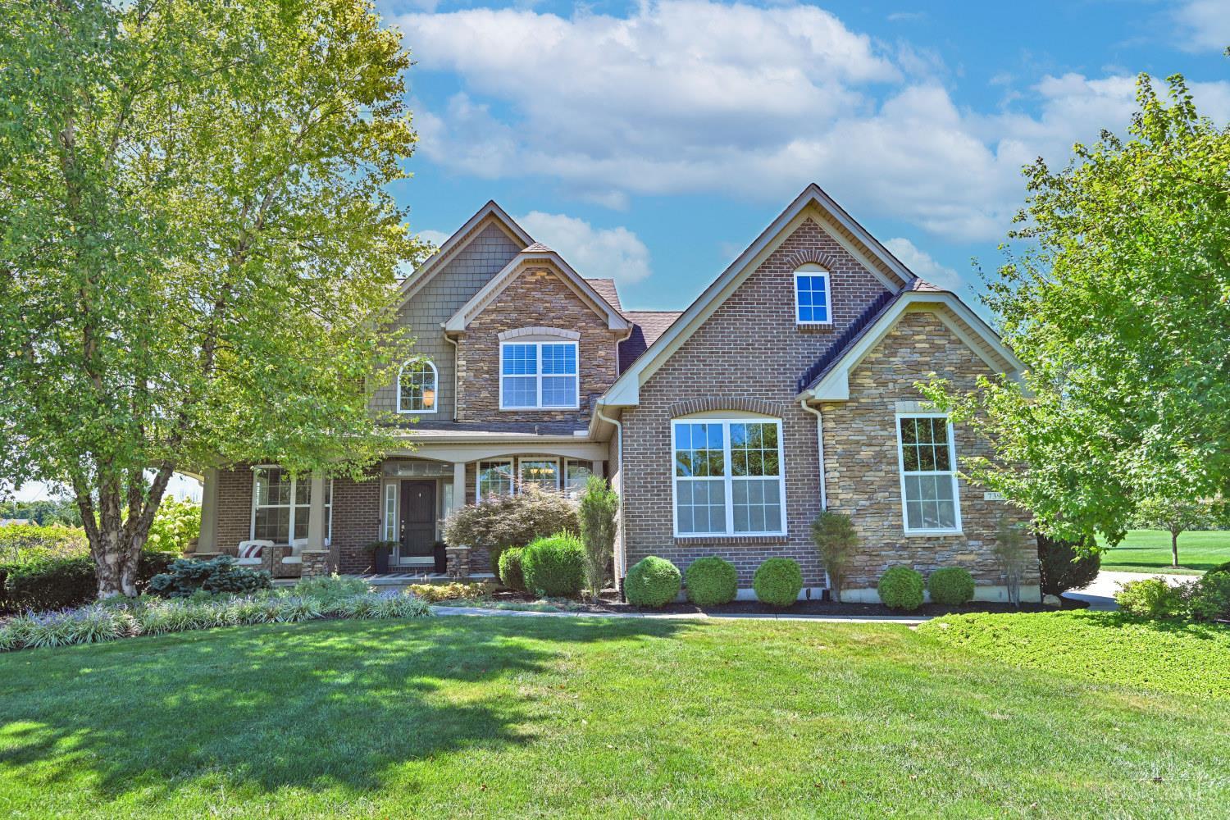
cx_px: 615
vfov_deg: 57.2
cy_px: 410
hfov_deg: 78.6
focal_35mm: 22
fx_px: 752
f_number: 5.6
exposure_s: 1/250
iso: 140
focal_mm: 22
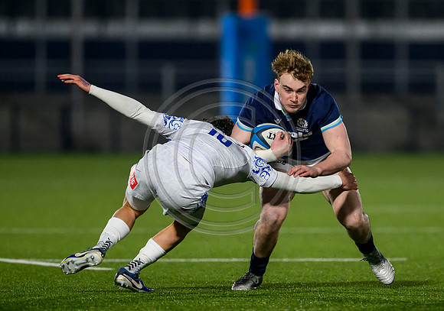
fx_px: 8674
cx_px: 321
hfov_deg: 2.9
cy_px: 149
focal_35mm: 692
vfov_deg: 2.1
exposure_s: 1/1600
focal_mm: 400
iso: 2500
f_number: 2.8
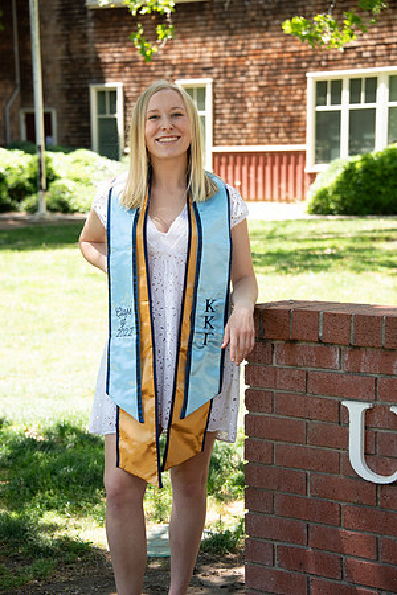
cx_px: 198
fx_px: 1406
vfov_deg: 23.9
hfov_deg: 16.1
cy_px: 298
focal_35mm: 85
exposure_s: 1/320
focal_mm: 85
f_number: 5.6
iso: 640
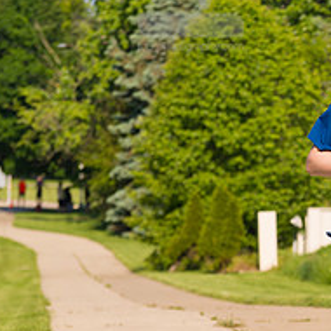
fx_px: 3657
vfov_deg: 5.2
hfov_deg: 5.2
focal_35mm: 338
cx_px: 439
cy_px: 231
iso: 400
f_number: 5.6
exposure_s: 1/2000
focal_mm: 130
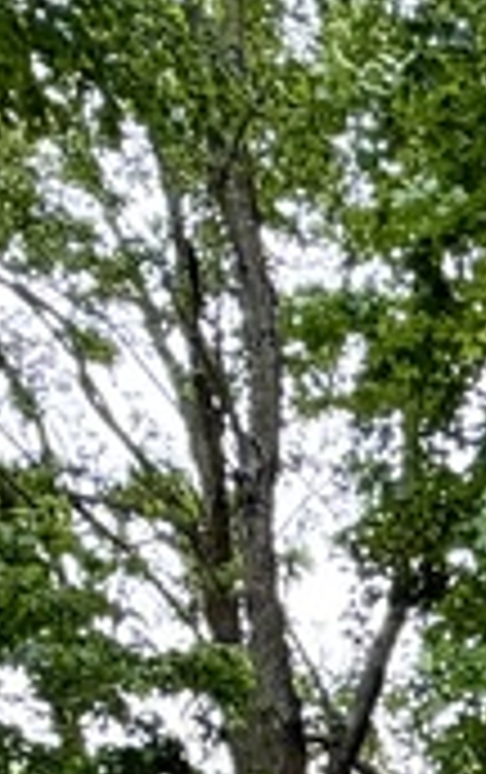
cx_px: 1053
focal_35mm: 124
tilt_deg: -1.6
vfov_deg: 14.2
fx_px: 2619
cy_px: 1534
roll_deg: +0.5
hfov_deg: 9.7
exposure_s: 1/279
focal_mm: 2.22
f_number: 2.2
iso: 50
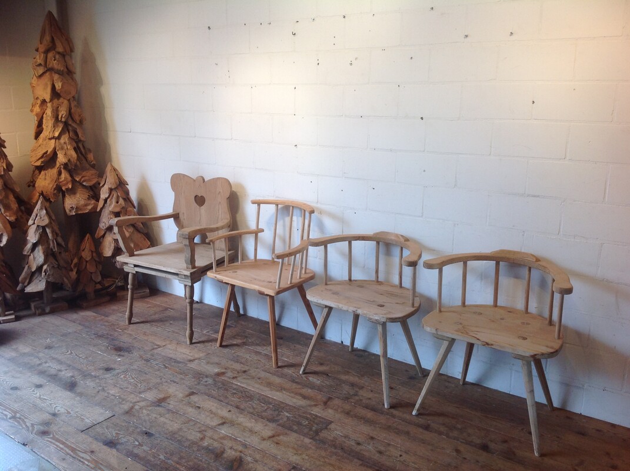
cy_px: 236
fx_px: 636
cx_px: 315
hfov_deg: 52.7
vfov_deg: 40.6
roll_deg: -0.6
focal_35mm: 35
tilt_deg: -15.6
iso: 50
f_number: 2.4
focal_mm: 4.28
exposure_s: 1/60
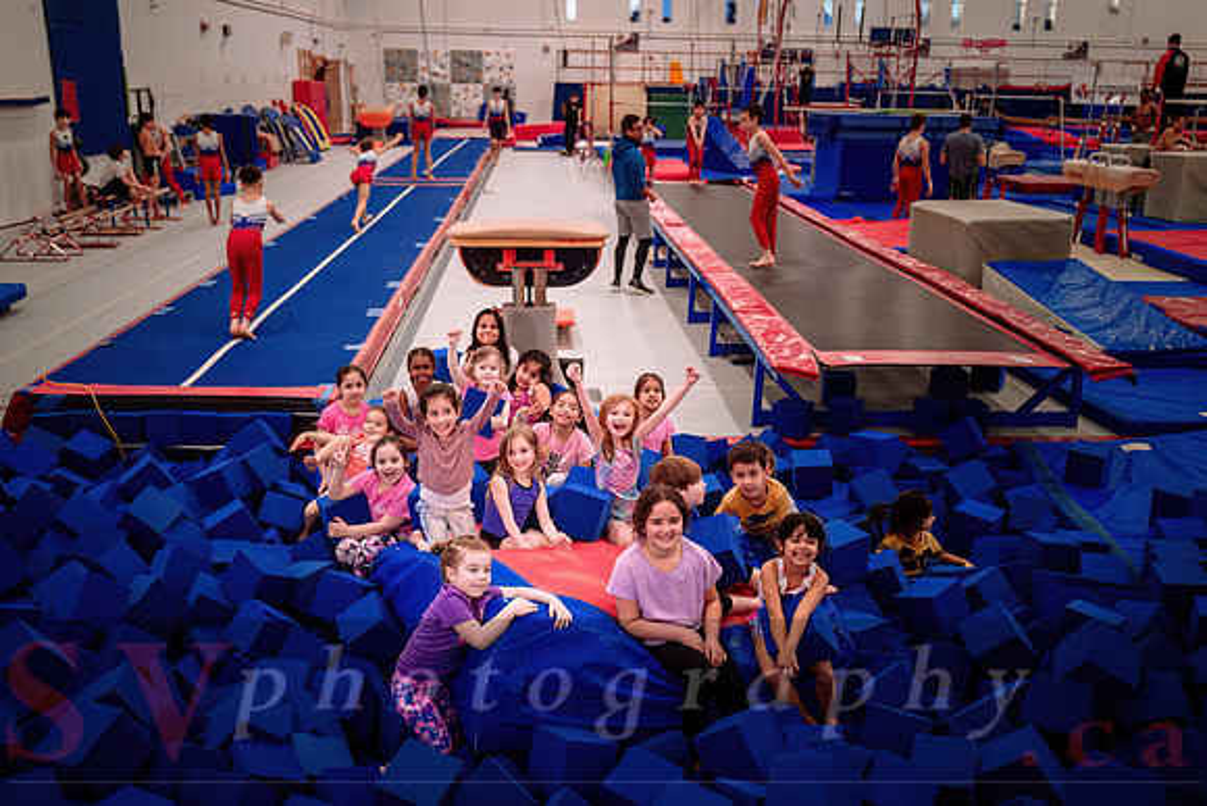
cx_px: 604
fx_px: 1142
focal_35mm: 34
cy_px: 435
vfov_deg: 38.8
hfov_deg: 55.7
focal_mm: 31.5
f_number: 2.8
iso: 1600
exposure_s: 1/400
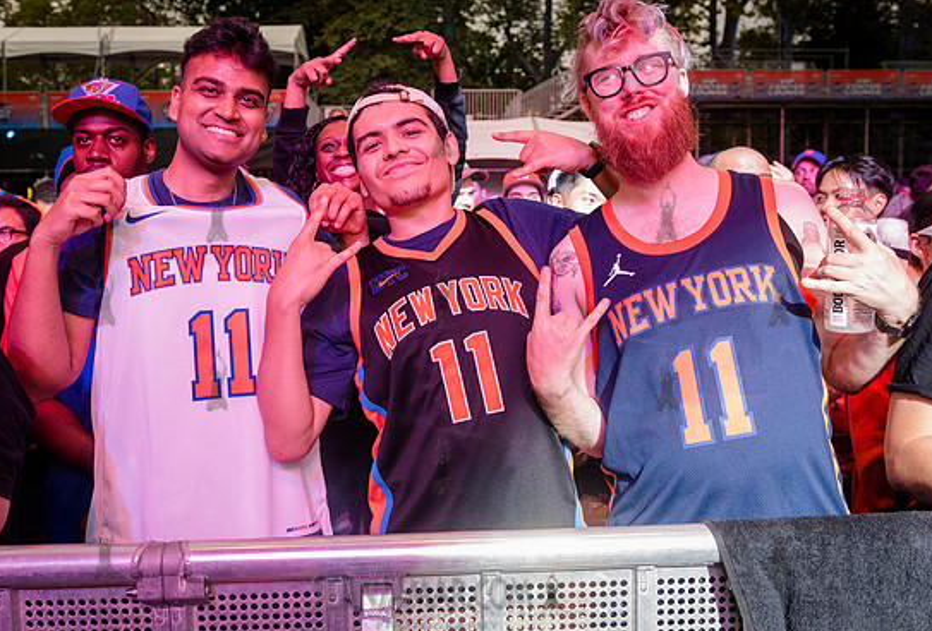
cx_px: 470
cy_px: 295
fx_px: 937
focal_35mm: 36
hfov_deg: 52.9
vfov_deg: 37.2
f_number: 4
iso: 5000
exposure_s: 1/250
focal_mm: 31
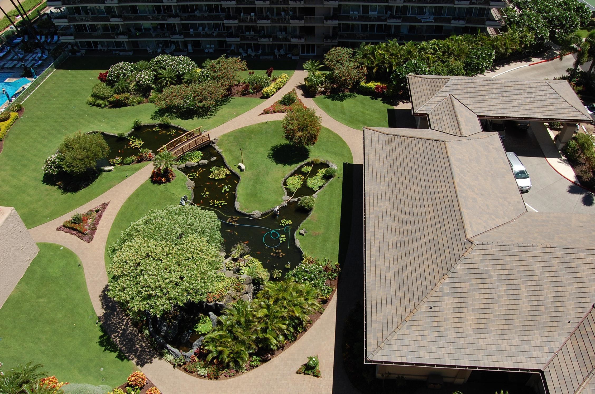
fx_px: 445
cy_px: 197
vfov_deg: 47.8
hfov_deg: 67.5
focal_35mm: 27
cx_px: 298
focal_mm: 18
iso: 200
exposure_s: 1/320
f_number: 9
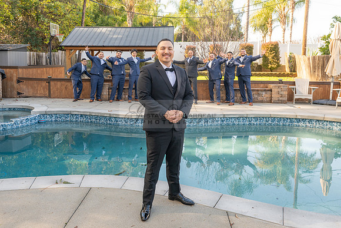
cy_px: 94
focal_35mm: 29
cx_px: 147
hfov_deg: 62.8
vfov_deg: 44.4
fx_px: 278
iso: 320
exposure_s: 1/160
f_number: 6.3
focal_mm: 24
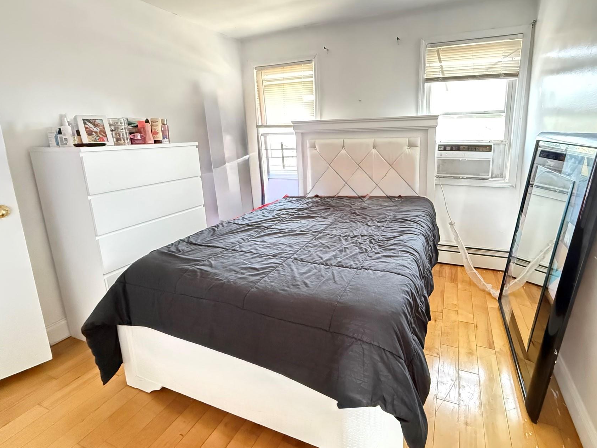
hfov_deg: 90.4
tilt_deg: -10.5
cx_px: 343
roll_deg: +0.4
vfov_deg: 74.3
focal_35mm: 17
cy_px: 190
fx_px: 293
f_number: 2.2
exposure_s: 1/60
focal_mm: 2.22
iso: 1250
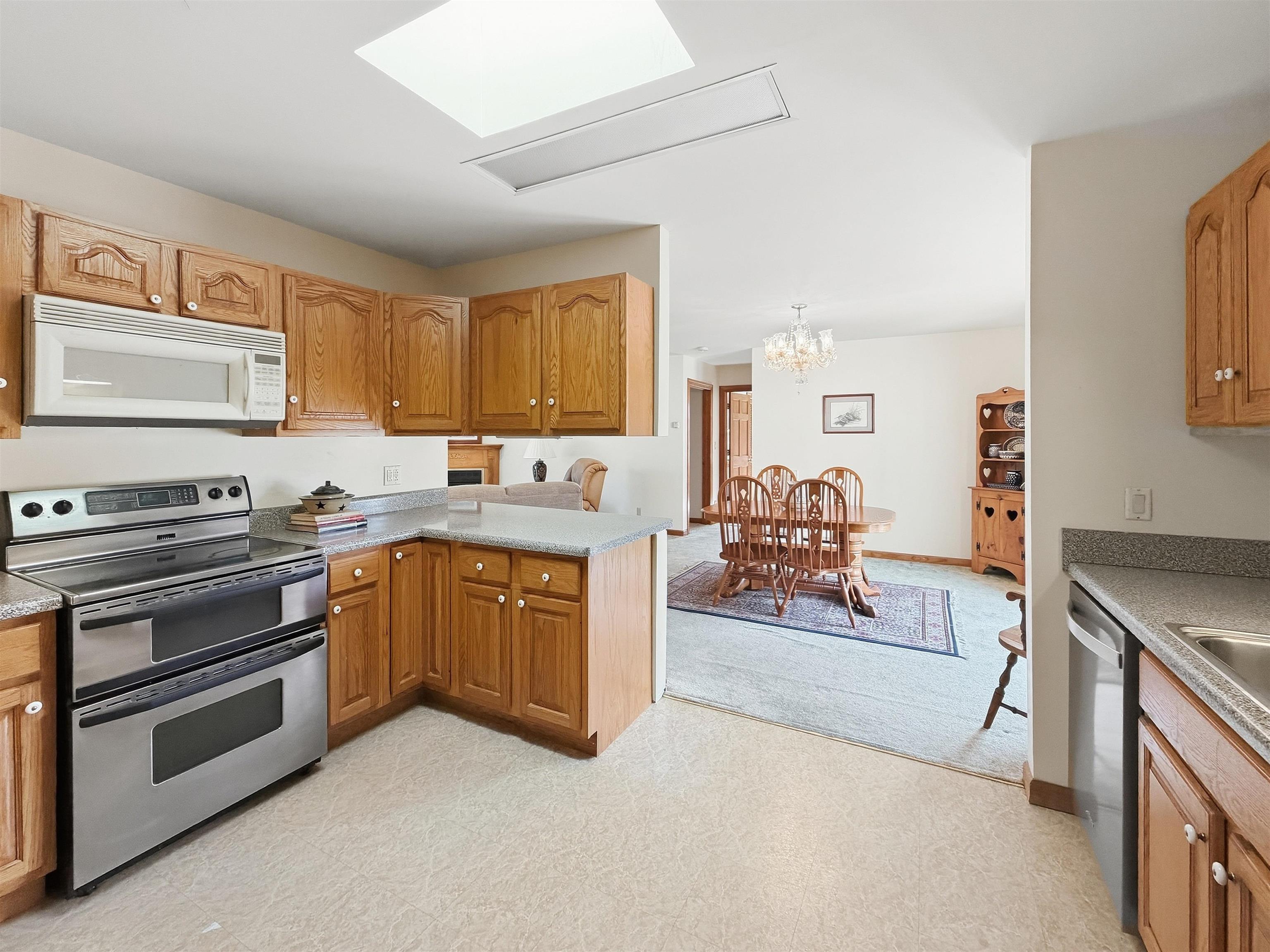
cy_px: 476
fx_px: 514
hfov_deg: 102.1
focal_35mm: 14
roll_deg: -0.3
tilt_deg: -4.4
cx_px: 635
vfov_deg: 85.7
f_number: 2.2
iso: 250
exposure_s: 1/120
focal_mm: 2.2
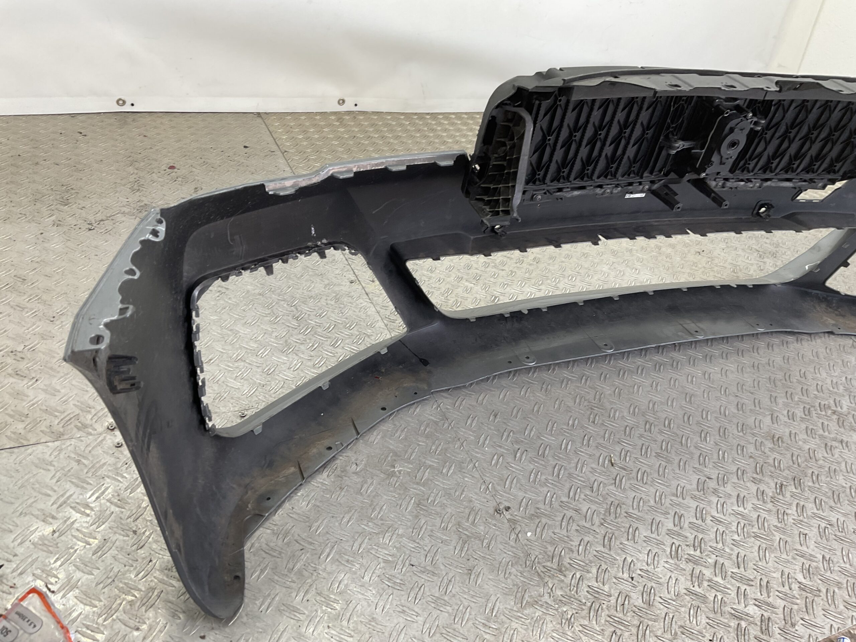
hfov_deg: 61.7
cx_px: 428
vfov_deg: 48.2
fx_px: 717
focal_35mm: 29
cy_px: 321
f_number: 1.8
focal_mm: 3
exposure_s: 1/100
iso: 32
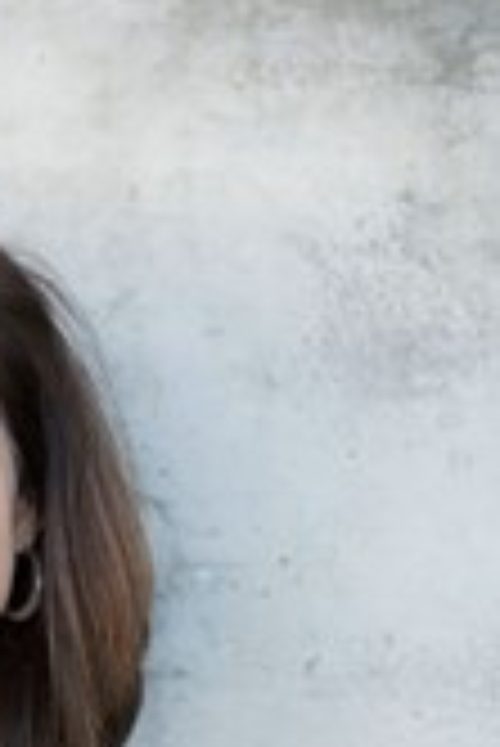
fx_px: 9521
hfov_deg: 3.0
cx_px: -113
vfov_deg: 4.5
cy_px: 778
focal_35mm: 458
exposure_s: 1/160
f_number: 5
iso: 2000
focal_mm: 170
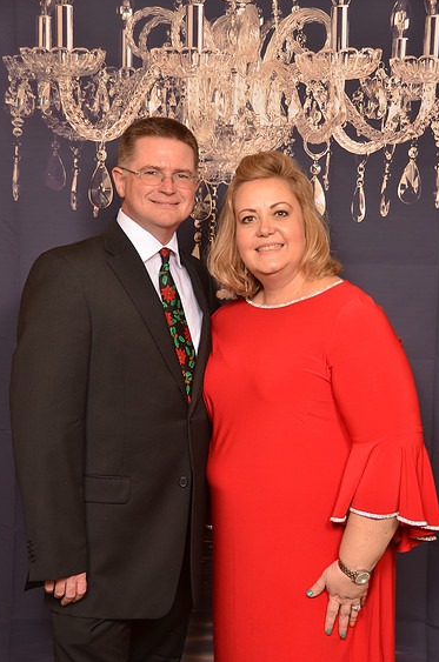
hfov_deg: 19.9
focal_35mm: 68
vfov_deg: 29.7
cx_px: 218
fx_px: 1249
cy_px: 337
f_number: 5.6
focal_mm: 44
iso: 200
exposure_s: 1/60
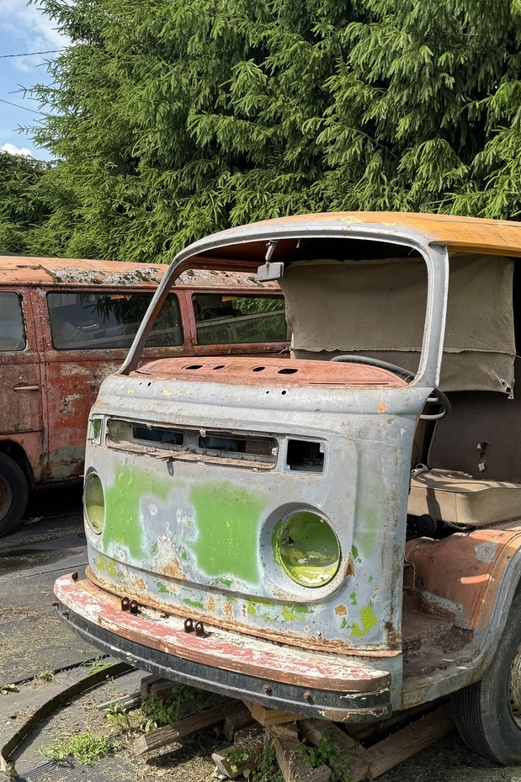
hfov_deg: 30.9
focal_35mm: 43
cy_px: 400
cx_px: 352
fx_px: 934
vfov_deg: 45.4
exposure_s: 1/2174
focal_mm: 6.76
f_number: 1.78
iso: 80
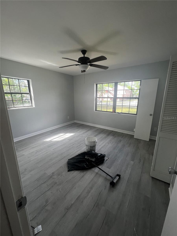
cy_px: 118
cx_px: 88
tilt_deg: -14.9
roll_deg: +0.1
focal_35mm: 13
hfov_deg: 89.9
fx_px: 89
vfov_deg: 106.2
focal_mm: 1.57
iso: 40
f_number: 1.8
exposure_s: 1/99
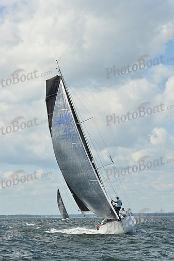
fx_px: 849
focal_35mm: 117
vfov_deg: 17.5
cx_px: 79
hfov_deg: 11.7
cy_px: 147
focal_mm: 102
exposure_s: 1/1250
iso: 250
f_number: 10
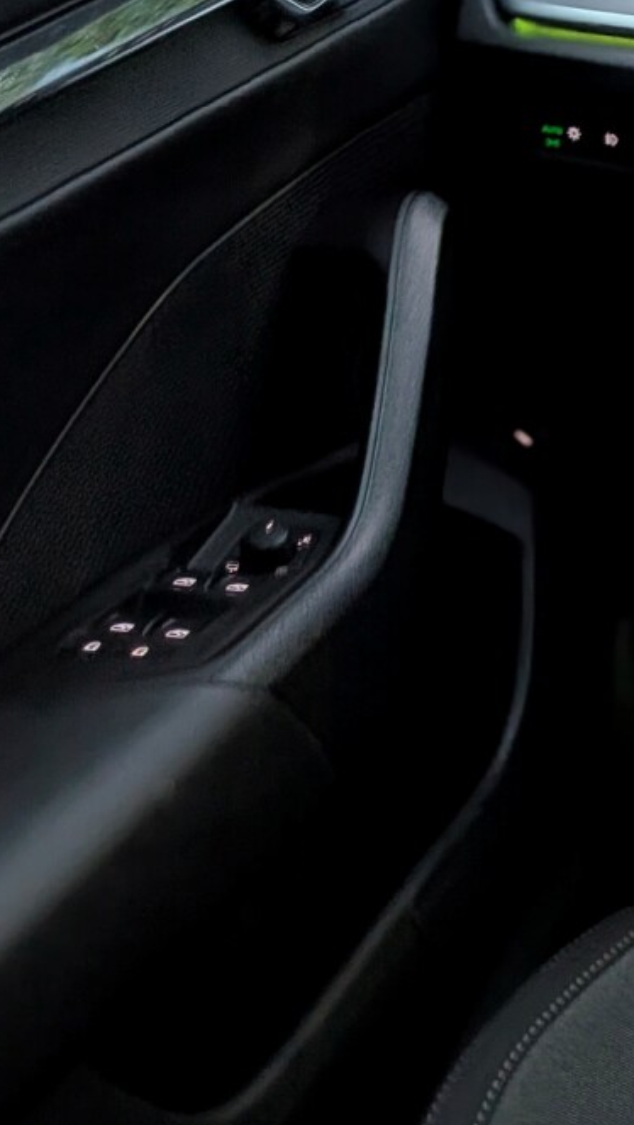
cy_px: 202
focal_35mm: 63
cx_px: 1173
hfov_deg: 16.0
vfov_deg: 32.3
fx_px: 1881
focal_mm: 4.53
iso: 78
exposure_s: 1/19
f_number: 1.7
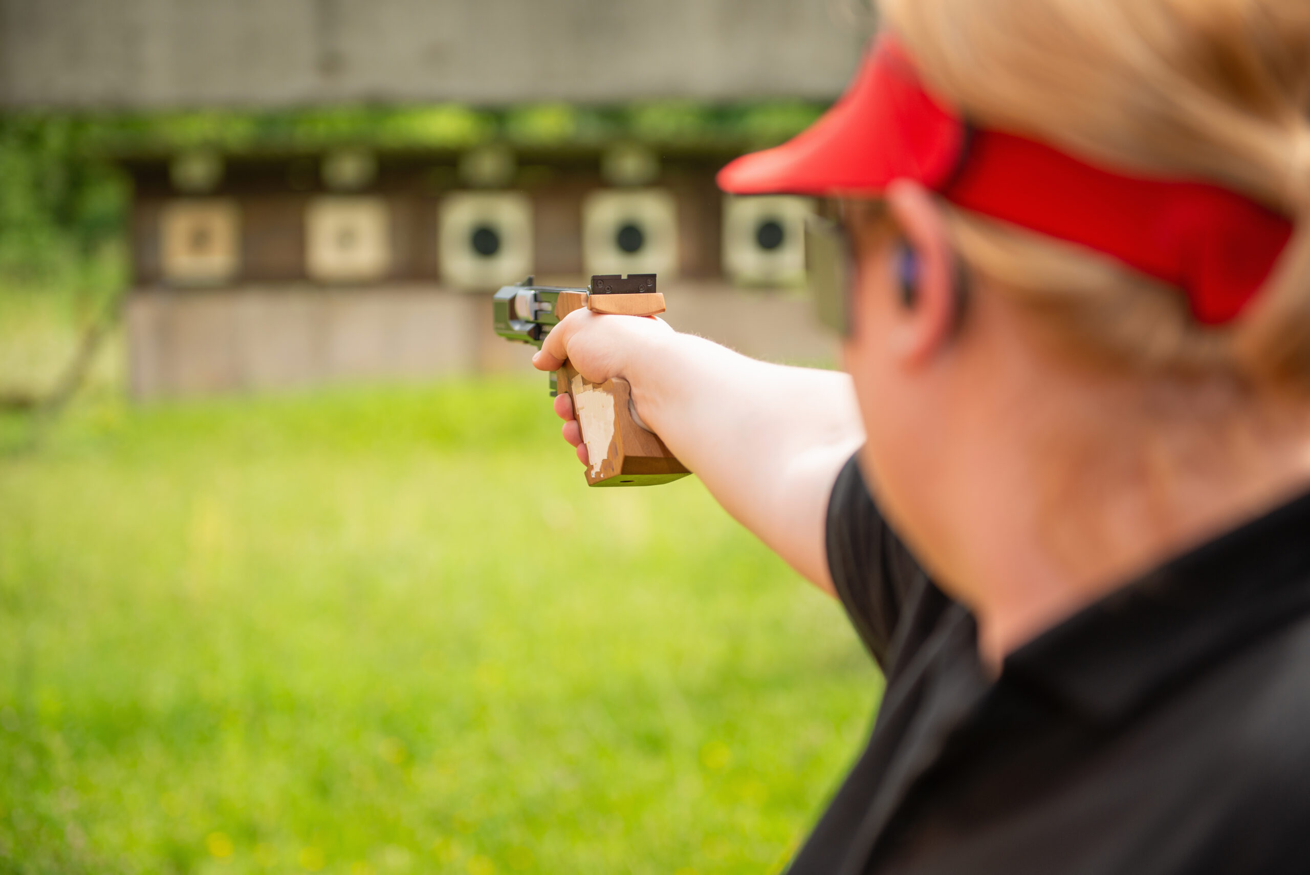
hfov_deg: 28.8
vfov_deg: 19.5
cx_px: 655
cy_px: 438
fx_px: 2548
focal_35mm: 70
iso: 100
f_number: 2.8
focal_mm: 70
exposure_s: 1/400
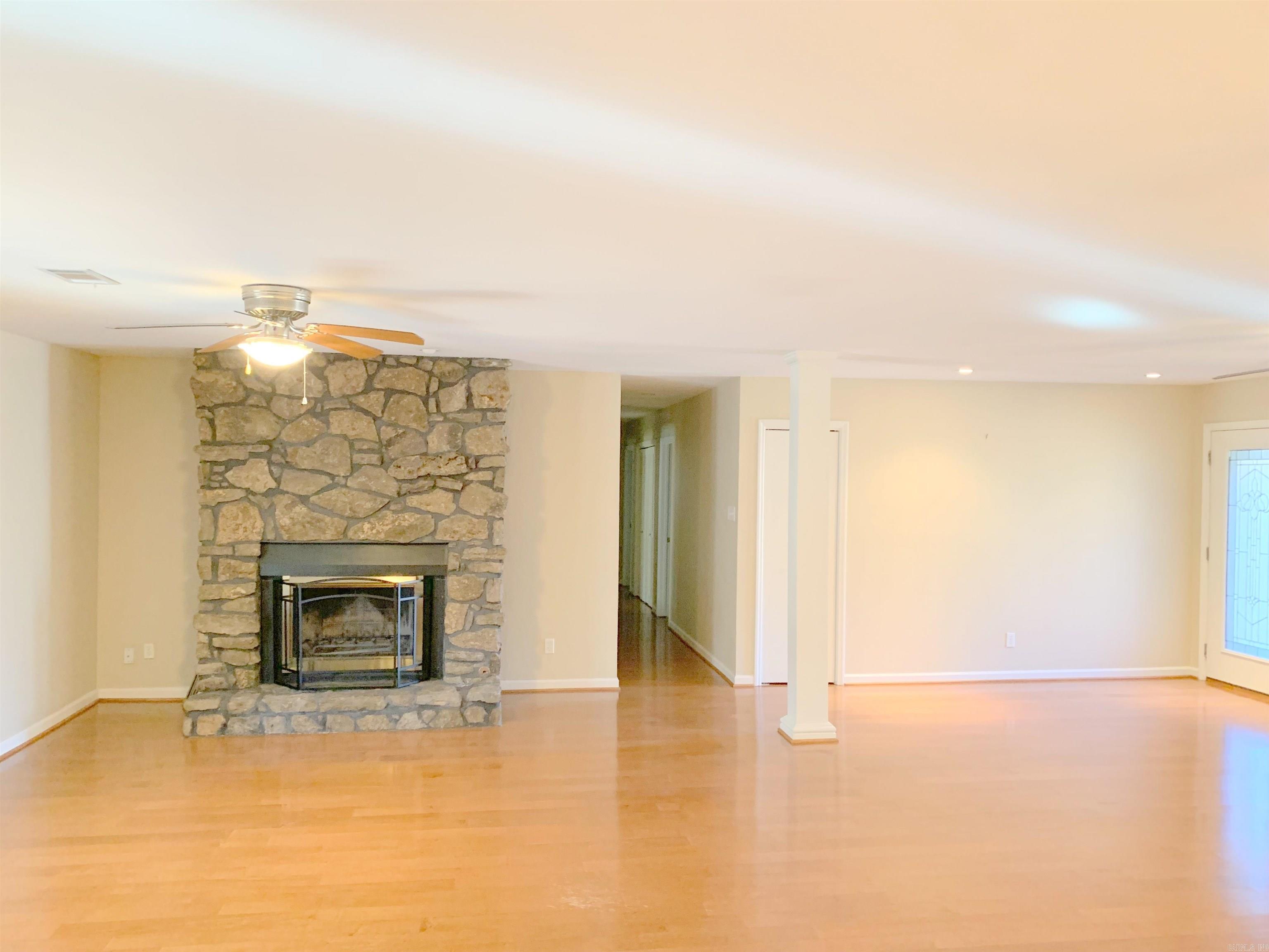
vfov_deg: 53.1
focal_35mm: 26
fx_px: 953
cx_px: 634
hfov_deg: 67.3
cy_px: 476
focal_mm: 4.25
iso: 250
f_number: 1.8
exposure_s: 1/40
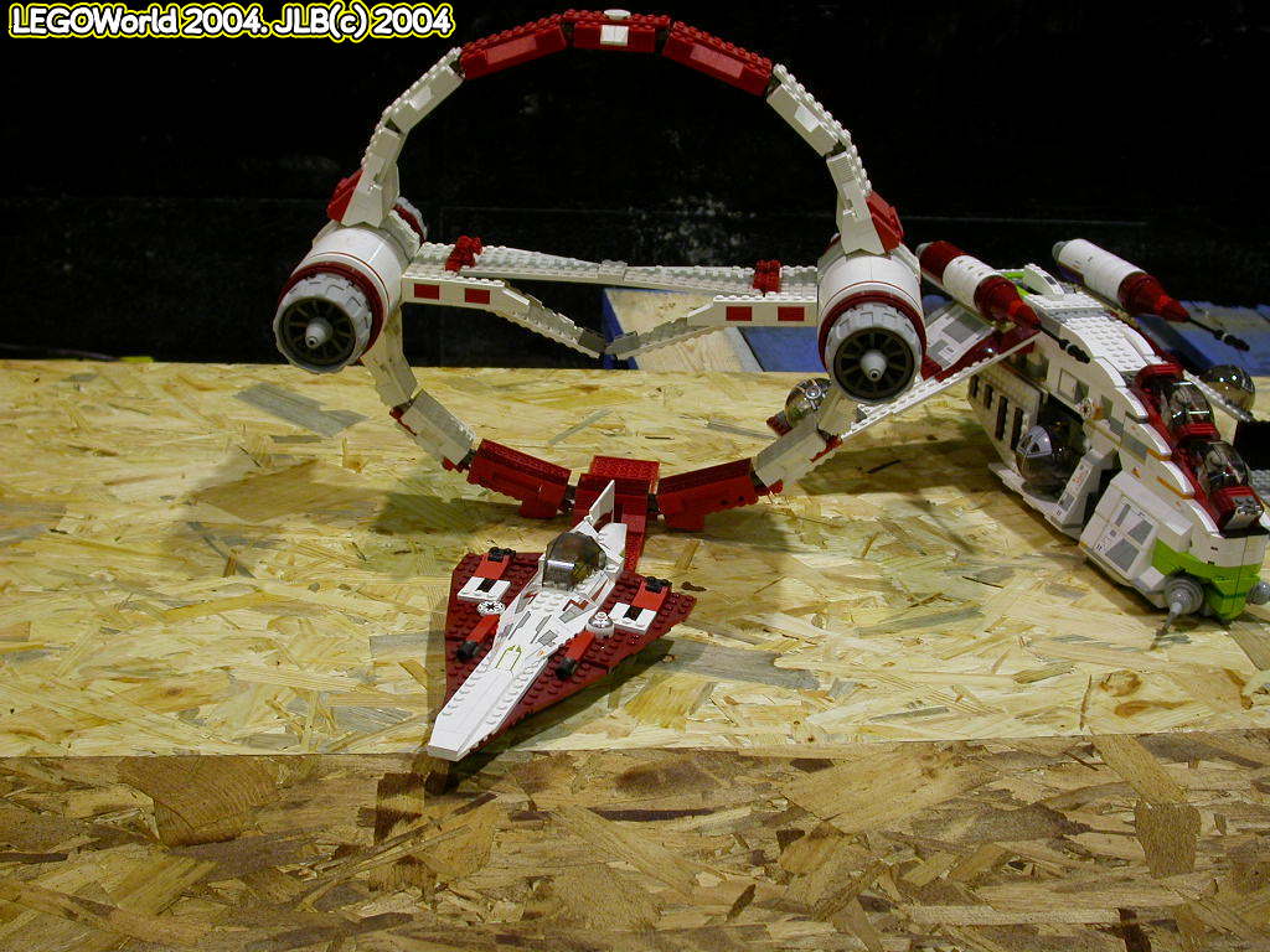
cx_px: 635
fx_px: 1871
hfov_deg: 37.5
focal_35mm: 51
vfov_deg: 28.6
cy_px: 476
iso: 100
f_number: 2.9
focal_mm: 10.6
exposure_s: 1/19
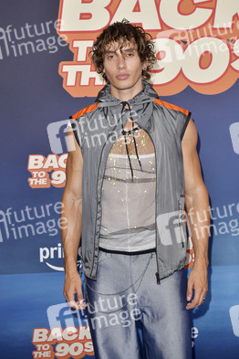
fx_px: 627
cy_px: 178
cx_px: 120
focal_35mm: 63
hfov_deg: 21.6
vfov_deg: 31.9
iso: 800
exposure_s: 1/200
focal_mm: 62
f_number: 6.3
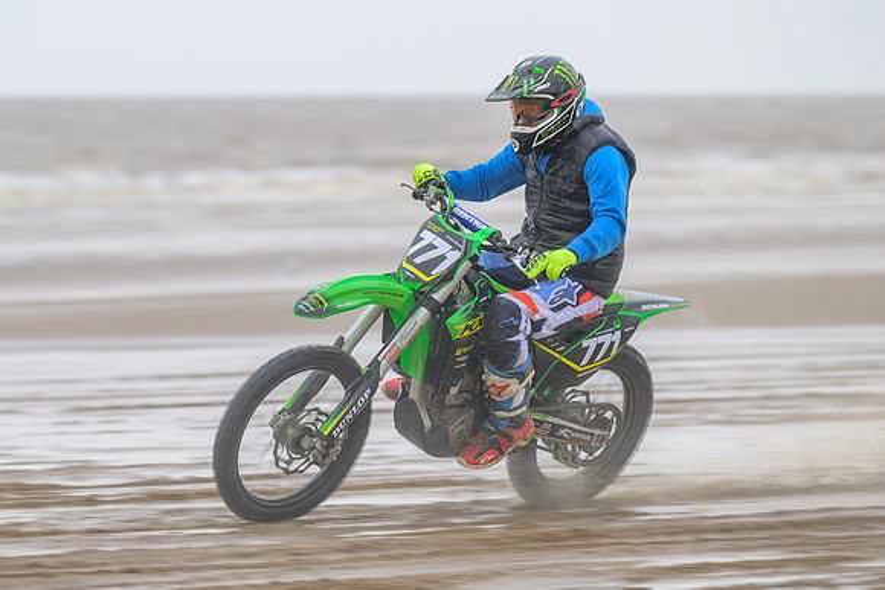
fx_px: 7542
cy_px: 295
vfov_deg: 4.5
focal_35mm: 307
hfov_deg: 6.7
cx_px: 442
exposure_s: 1/250
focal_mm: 200
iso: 64
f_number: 4
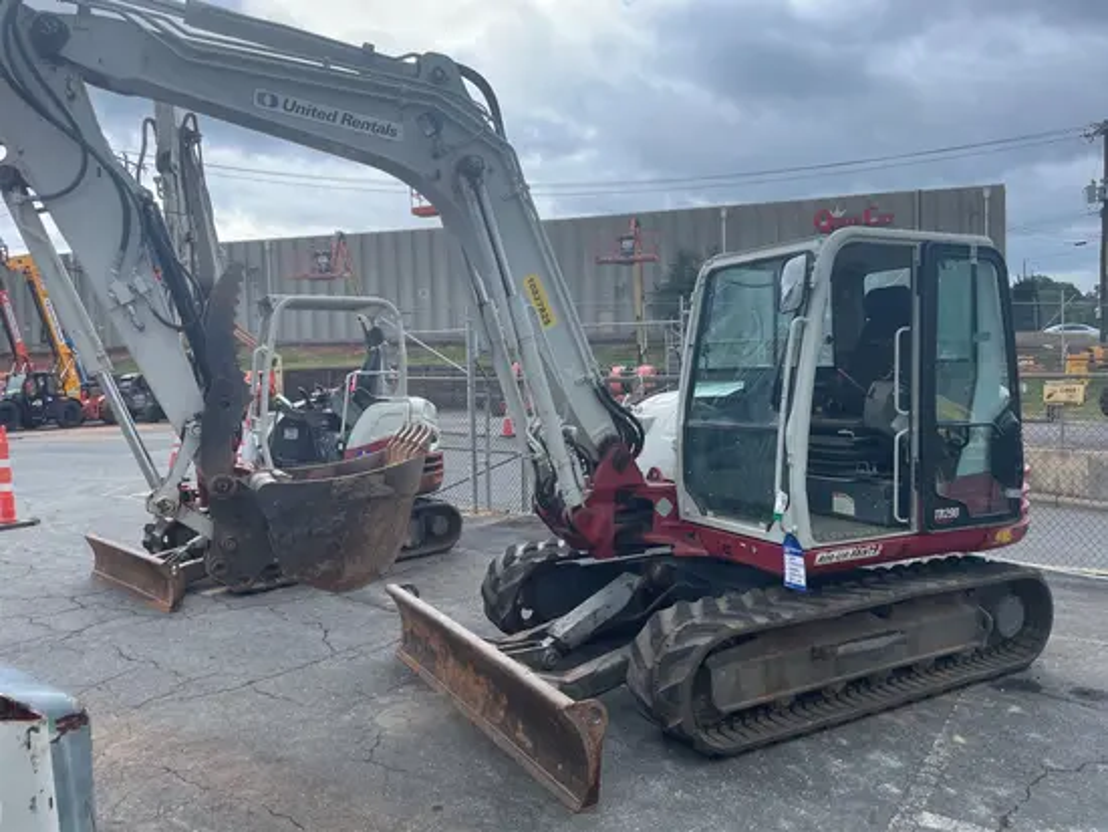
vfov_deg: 53.1
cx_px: 554
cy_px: 416
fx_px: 833
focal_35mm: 26
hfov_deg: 67.3
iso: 32
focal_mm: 4.2
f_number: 1.6
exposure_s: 1/729
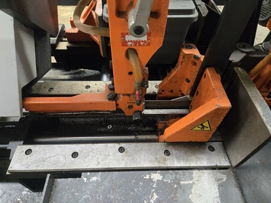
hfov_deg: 73.9
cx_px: 136
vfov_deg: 58.9
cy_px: 102
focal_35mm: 23
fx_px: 180
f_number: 1.8
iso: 800
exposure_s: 1/120
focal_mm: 5.4
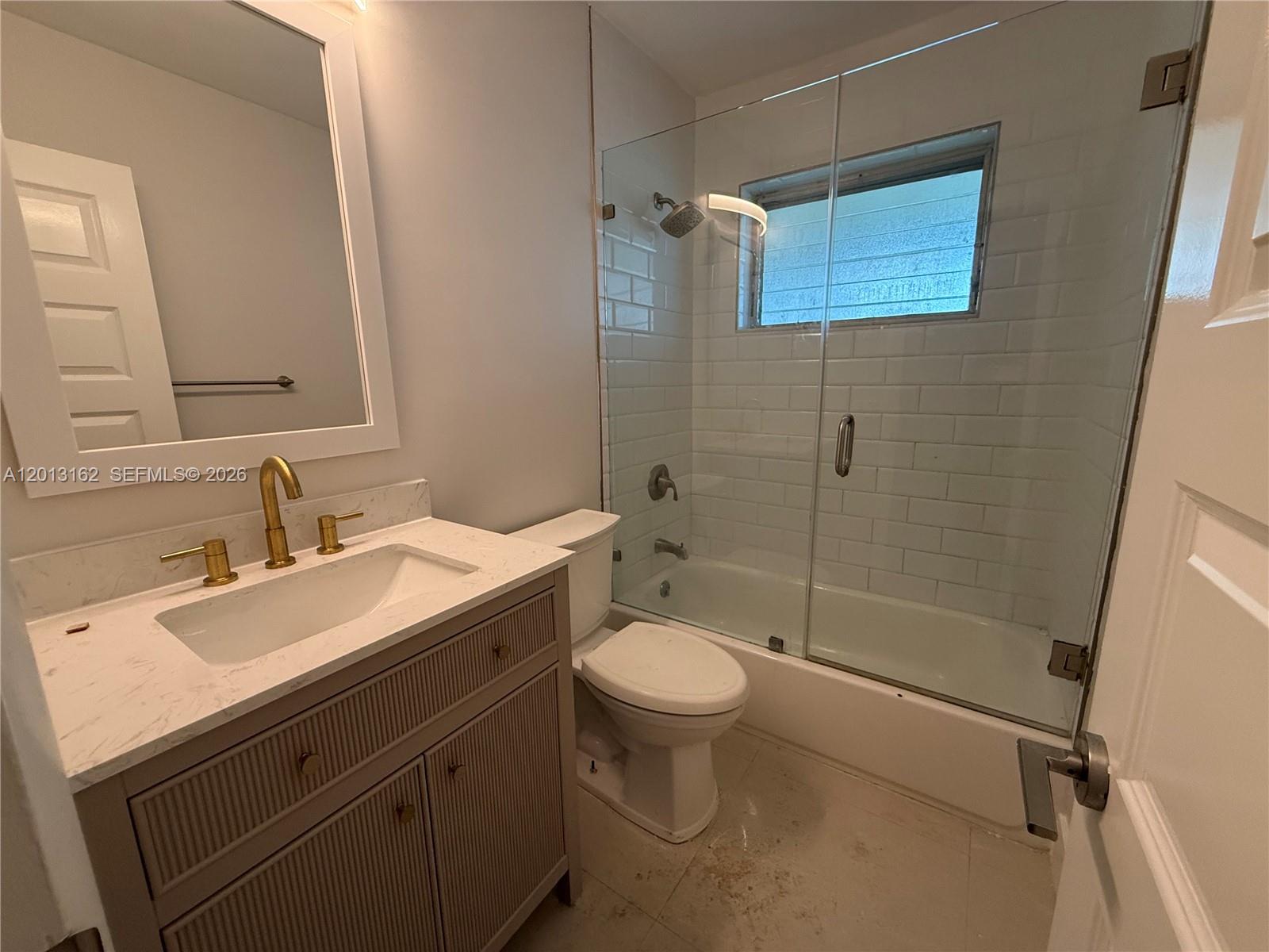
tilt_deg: -11.1
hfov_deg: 102.1
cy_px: 476
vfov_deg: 85.7
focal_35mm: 14
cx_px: 634
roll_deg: +0.7
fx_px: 513
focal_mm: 2.22
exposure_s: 1/120
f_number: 2.2
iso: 250
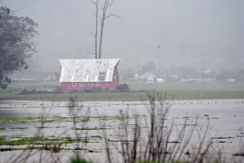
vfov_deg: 5.7
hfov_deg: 8.6
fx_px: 1627
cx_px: 122
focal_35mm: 240
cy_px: 82
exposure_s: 1/200
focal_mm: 160
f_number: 3.5
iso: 125
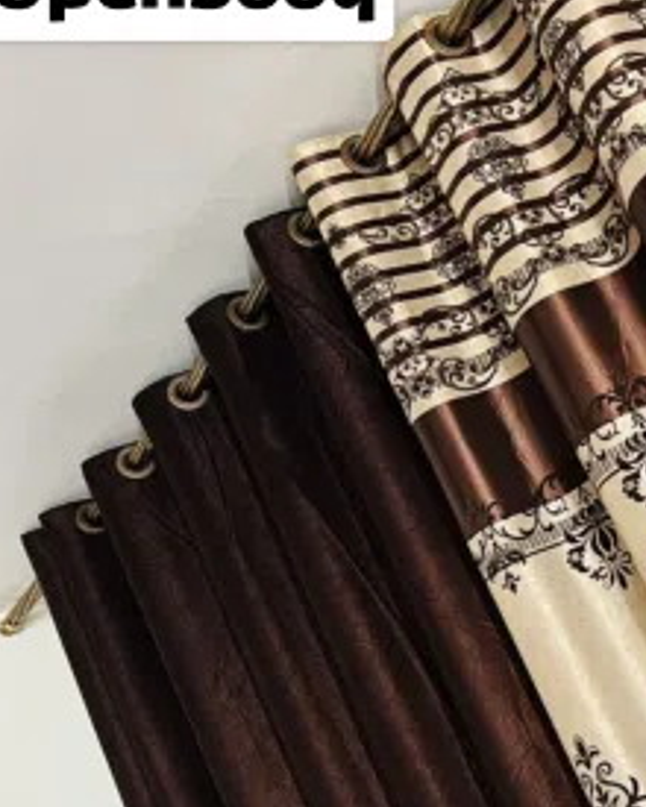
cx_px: 837
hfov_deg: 23.0
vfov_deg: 31.9
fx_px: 1410
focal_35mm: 59
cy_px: 464
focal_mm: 5.7
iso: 250
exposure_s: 1/60
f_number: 1.5
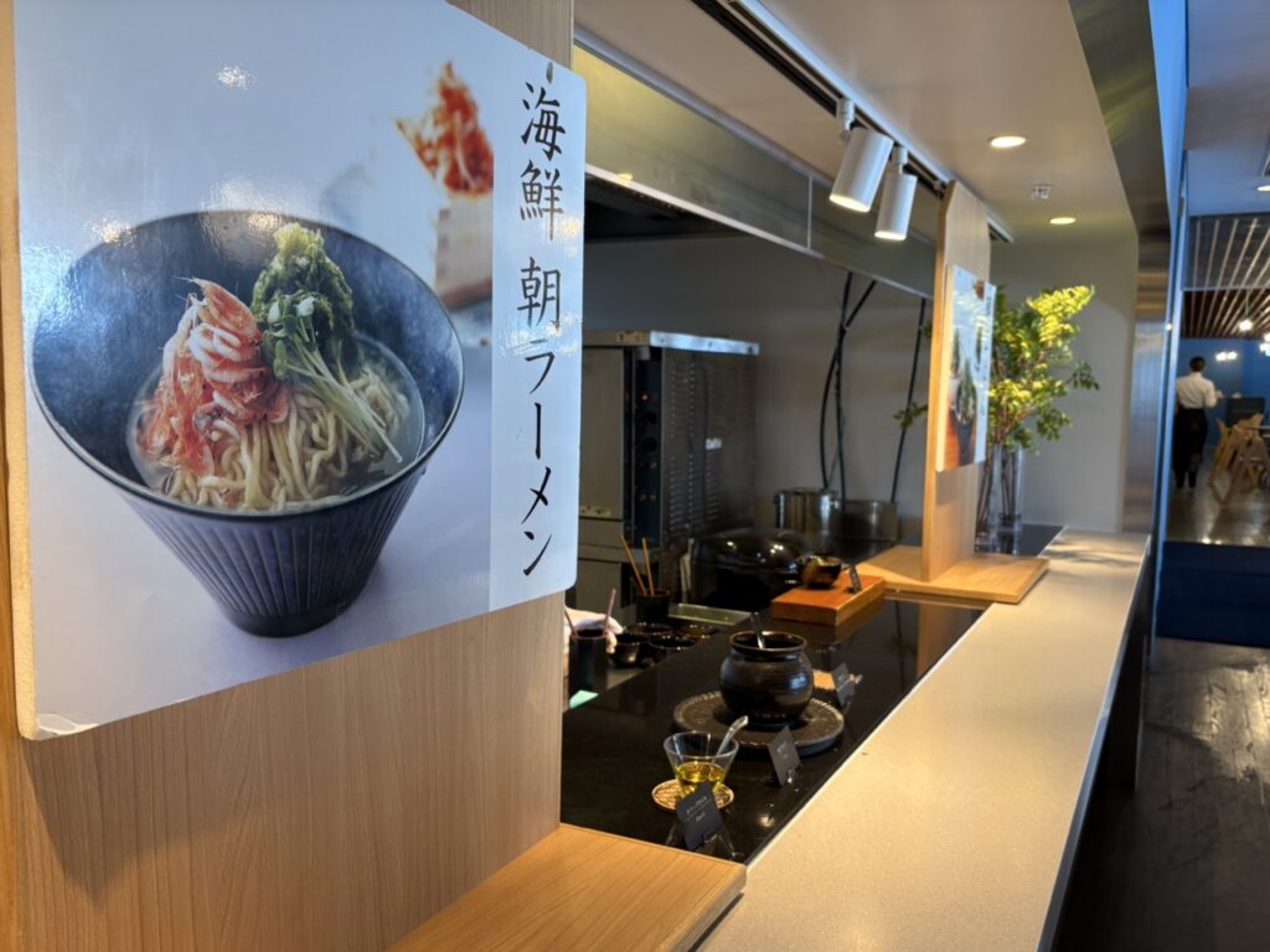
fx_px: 954
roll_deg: -0.2
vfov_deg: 53.1
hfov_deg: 67.3
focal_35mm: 26
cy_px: 476
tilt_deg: -6.2
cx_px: 635
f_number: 1.6
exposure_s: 1/50
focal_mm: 5.96
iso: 100
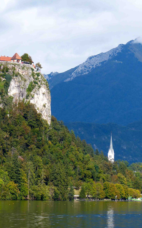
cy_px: 114
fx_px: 1325
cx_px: 48
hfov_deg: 6.1
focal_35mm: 214
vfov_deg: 9.8
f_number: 4
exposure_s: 1/640
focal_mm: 24.8
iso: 100
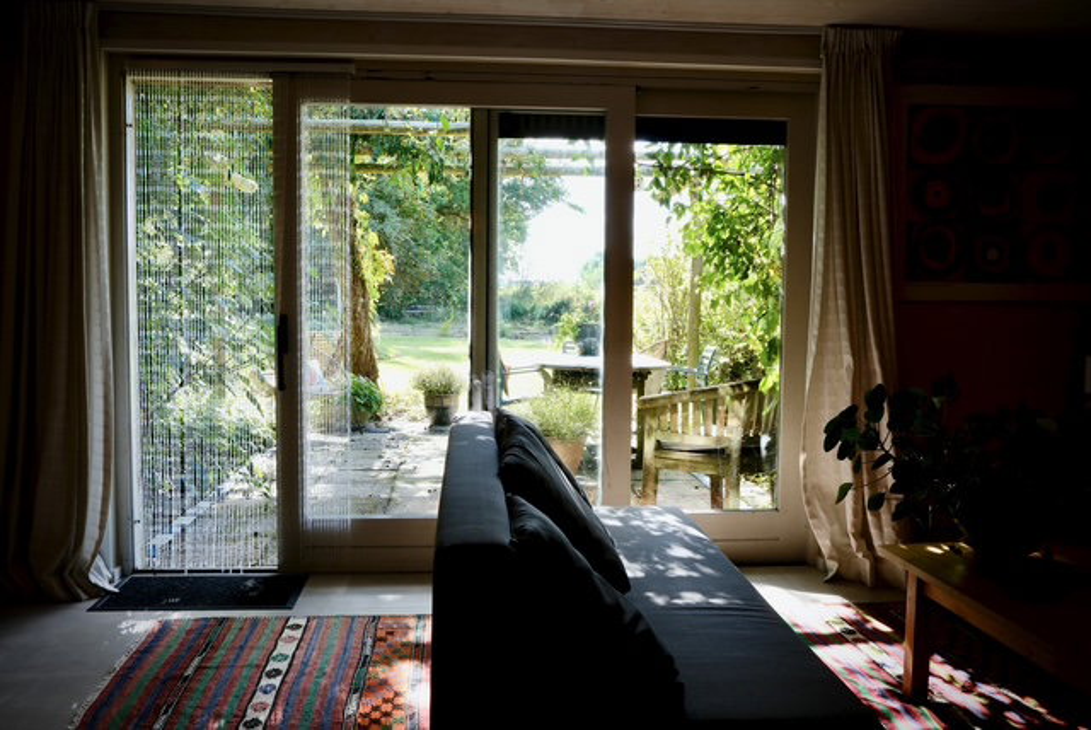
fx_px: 971
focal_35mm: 32
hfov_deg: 58.7
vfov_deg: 41.2
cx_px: 546
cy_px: 365
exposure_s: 1/28
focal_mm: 21.5
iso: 400
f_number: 10
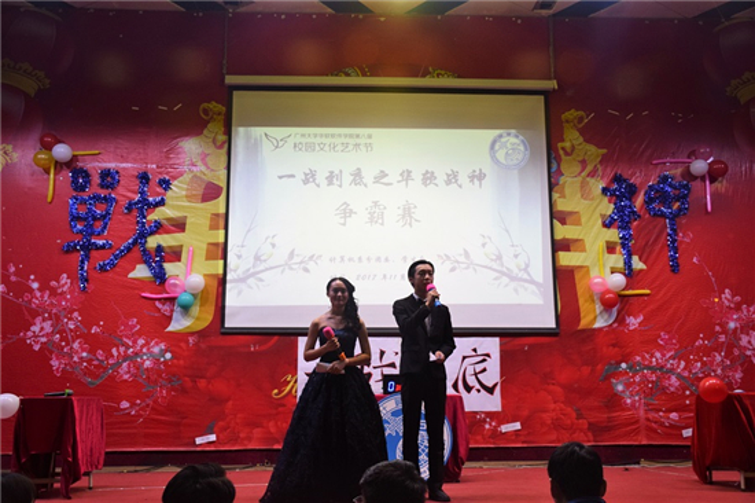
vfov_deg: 36.8
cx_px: 378
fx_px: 755
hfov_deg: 53.2
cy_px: 252
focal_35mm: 36
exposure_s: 1/60
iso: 800
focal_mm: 24
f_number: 4
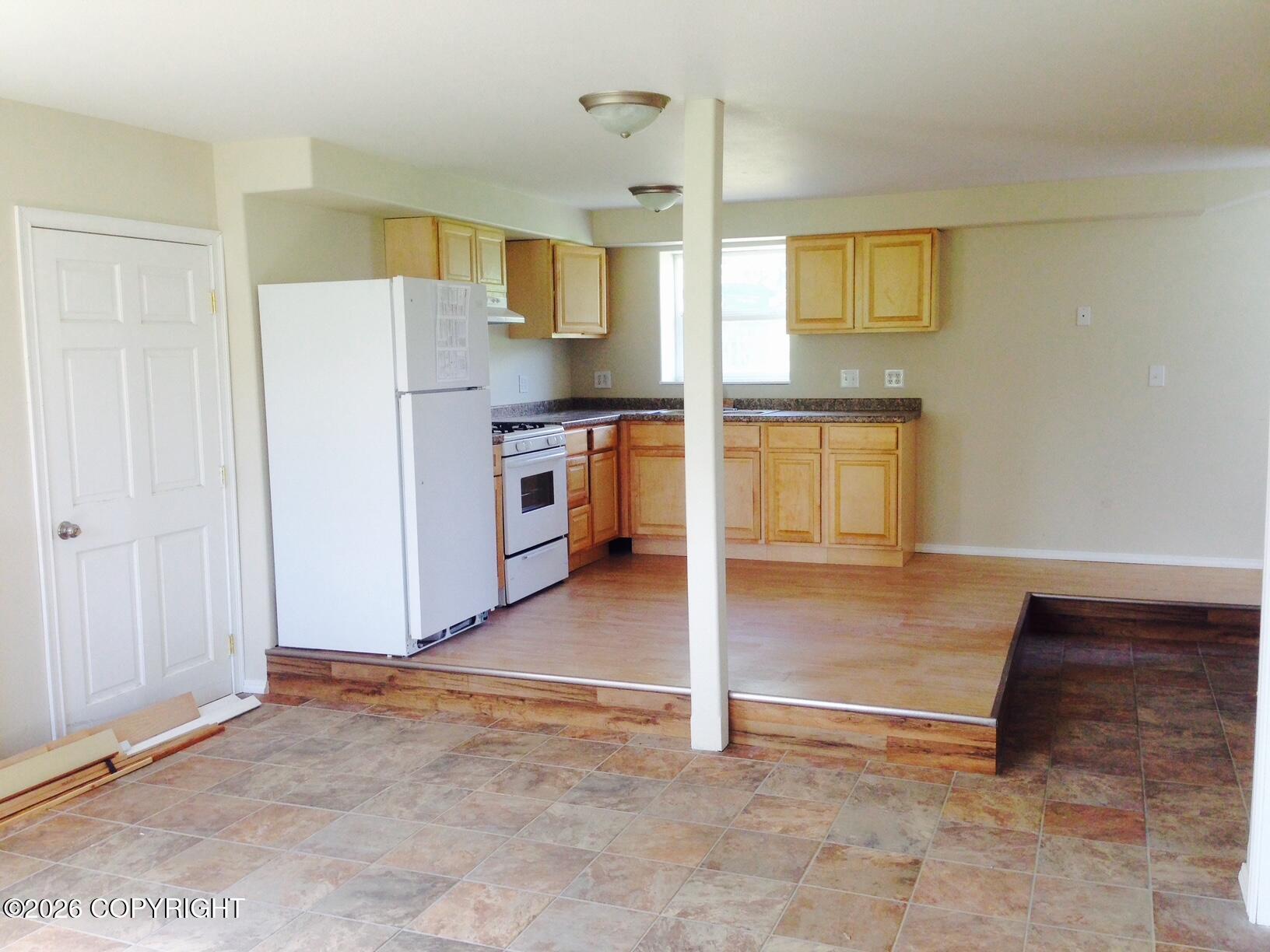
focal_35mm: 33
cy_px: 476
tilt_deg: -6.4
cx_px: 635
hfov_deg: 55.4
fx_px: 1211
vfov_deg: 42.9
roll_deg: +2.1
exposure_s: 1/60
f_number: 2.4
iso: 64
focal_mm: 4.12
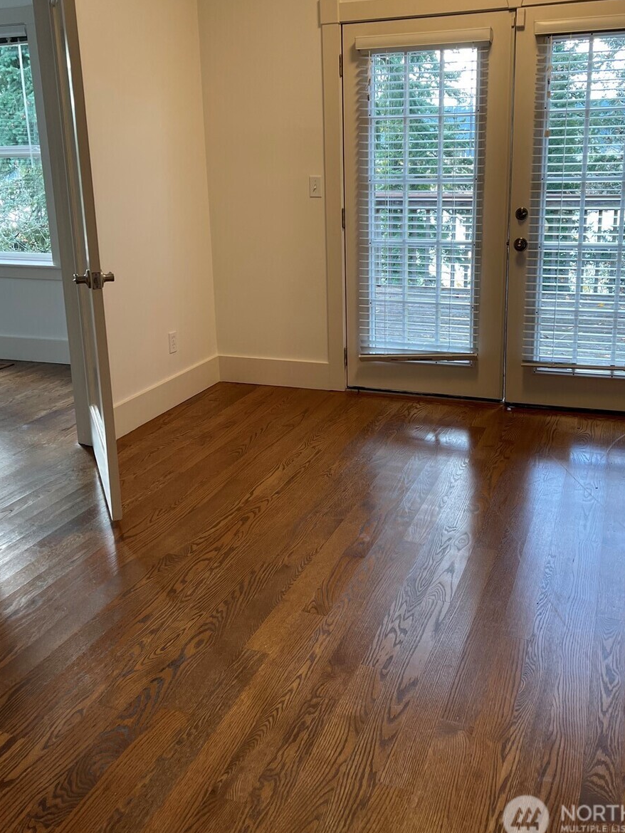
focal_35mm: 32
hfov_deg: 44.1
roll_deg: +0.6
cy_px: 339
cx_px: 336
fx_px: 770
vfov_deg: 56.4
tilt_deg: -12.8
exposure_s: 1/120
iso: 100
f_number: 1.6
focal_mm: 5.1
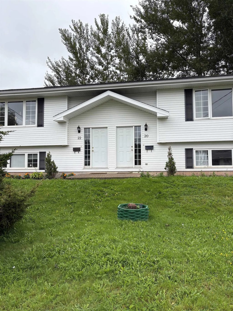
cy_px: 156
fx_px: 233
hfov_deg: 53.1
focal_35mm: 26
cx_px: 116
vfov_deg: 67.3
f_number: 1.6
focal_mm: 5.96
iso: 50
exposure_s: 1/801
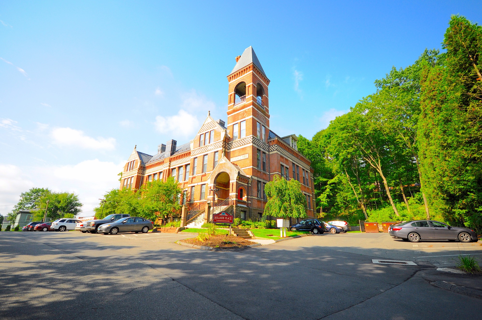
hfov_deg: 95.1
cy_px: 160
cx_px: 241
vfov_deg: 71.9
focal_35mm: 16
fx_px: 221
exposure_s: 1/800
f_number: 5.6
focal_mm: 11
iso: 400
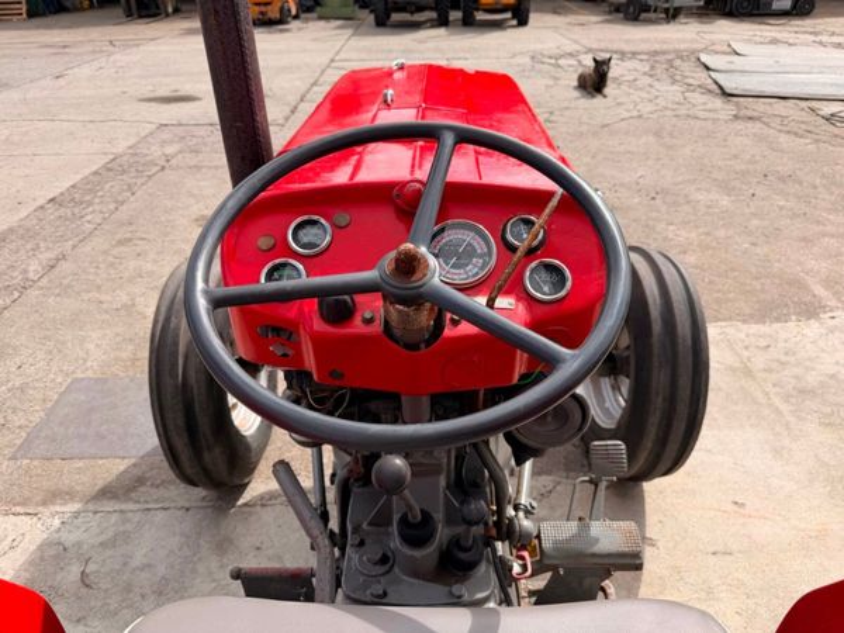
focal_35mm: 24
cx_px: 422
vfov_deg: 56.8
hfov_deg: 71.6
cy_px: 316
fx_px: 585
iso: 80
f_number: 1.78
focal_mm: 6.76
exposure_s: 1/2525
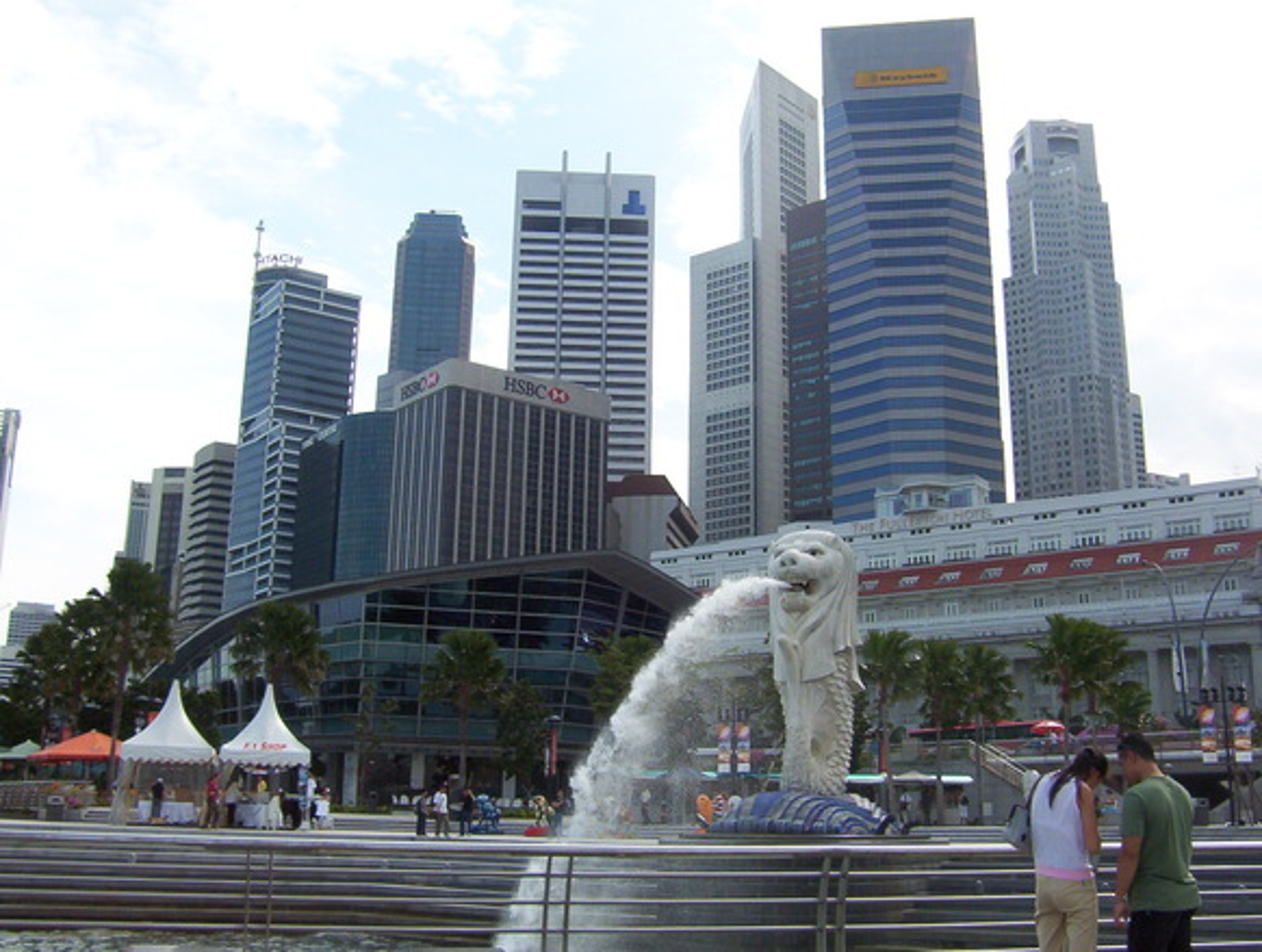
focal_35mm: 36
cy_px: 476
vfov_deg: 39.8
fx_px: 1315
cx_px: 631
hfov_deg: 51.3
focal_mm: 5.54
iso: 100
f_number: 5.24
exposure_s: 1/505
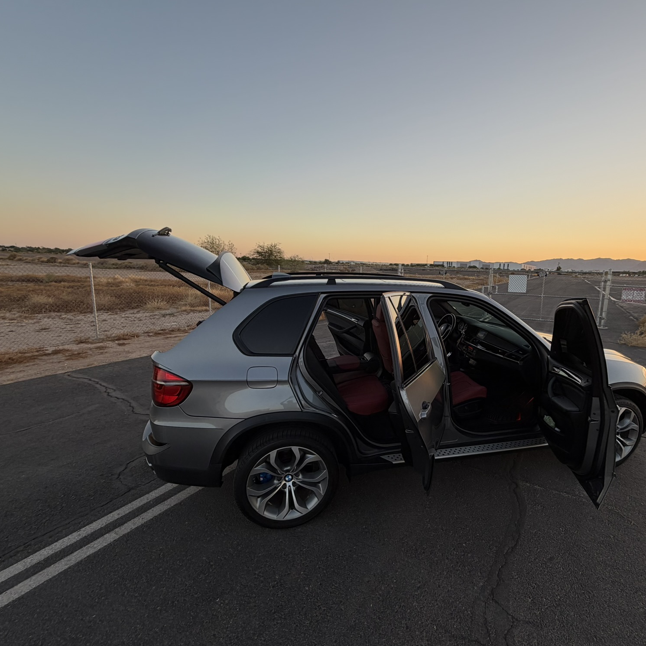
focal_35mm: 17
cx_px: 392
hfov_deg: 82.8
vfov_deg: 84.0
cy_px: 322
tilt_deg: -9.3
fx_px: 359
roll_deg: -2.7
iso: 40
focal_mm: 2.22
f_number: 2.2
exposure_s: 1/238
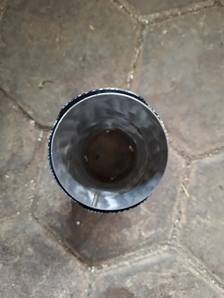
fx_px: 198
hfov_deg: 58.9
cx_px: 112
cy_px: 149
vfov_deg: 73.9
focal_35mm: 23
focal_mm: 5.54
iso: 800
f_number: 1.8
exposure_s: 1/20
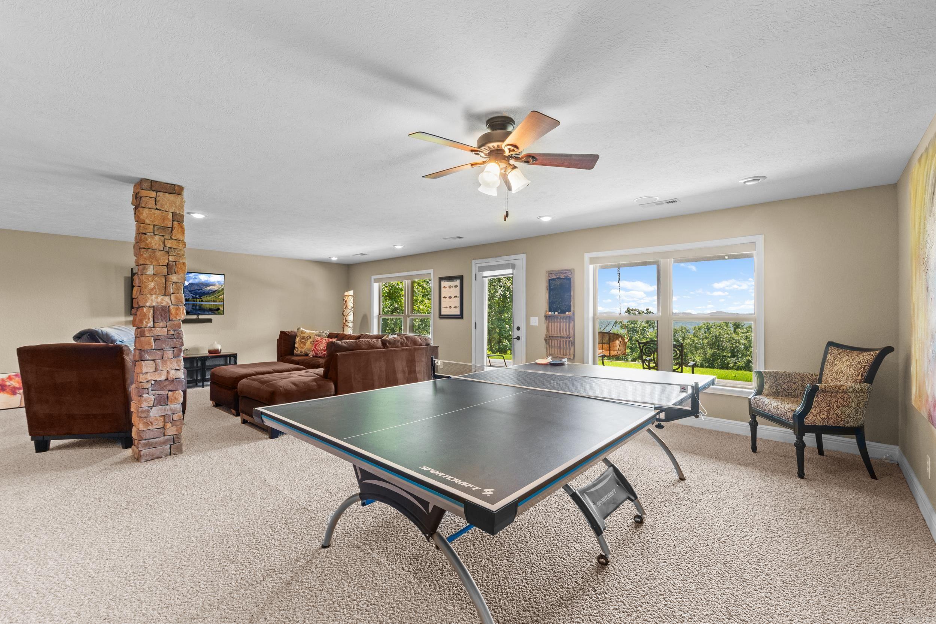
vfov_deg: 77.3
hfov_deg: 100.4
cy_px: 312
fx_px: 390
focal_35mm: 15
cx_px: 468
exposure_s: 1/1.67
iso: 200
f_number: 9
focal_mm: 10
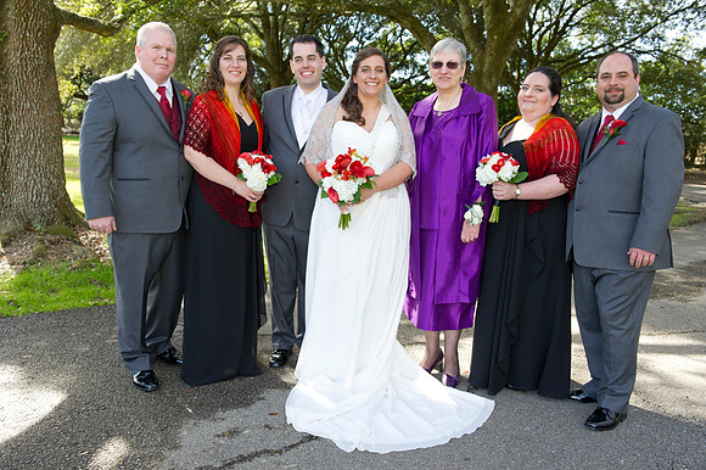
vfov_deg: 41.1
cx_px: 353
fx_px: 627
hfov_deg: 58.7
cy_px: 235
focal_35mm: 32
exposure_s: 1/125
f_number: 5.6
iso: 320
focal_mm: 32
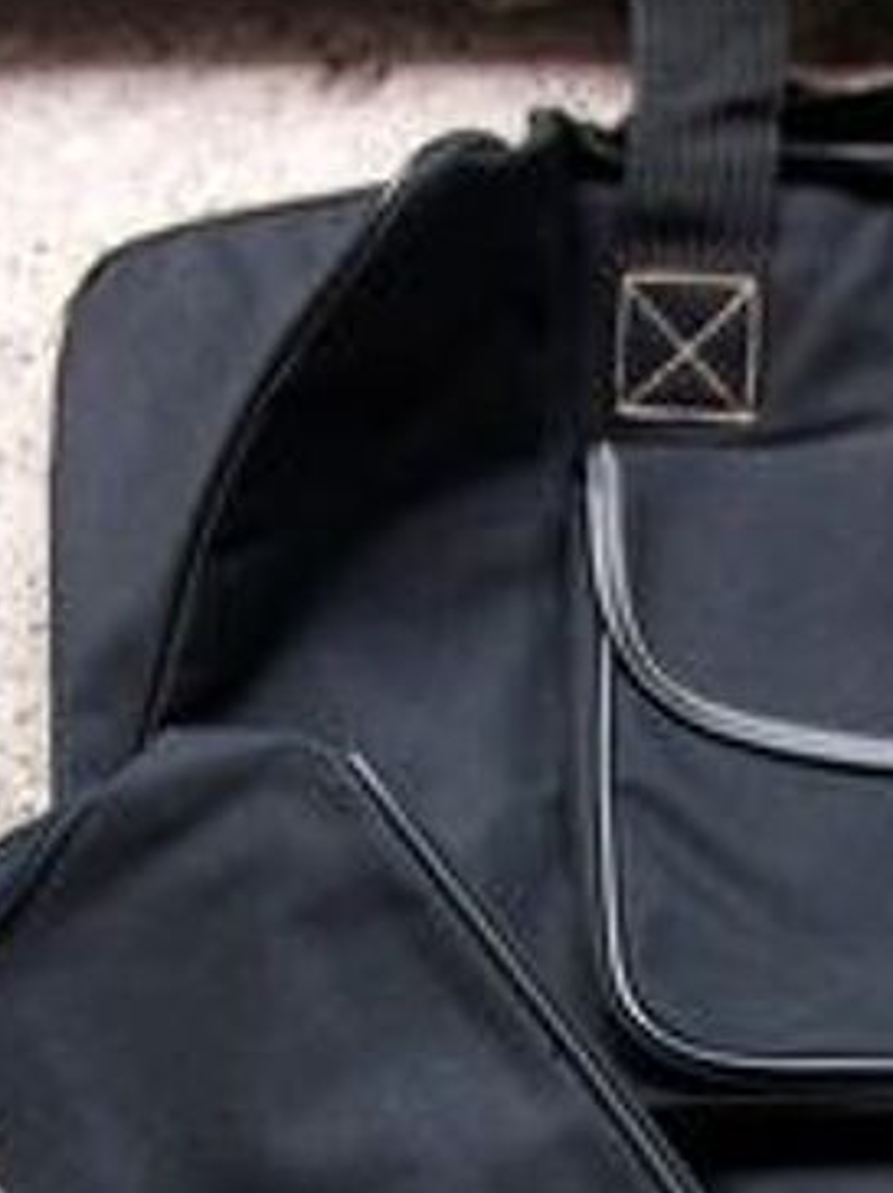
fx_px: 4031
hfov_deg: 12.6
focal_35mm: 117
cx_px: 602
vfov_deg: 15.8
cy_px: 1662
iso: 80
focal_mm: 5.7
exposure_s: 1/47.4
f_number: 2.9
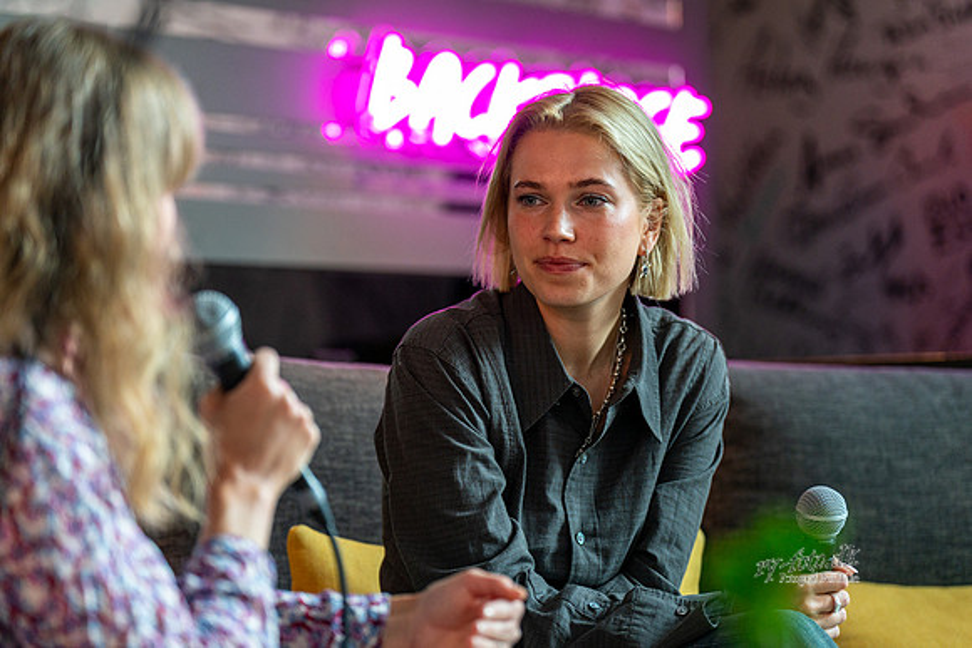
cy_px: 324
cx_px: 486
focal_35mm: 130
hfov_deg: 15.7
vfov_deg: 10.5
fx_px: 3515
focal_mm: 127
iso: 1600
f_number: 2.8
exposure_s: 1/200
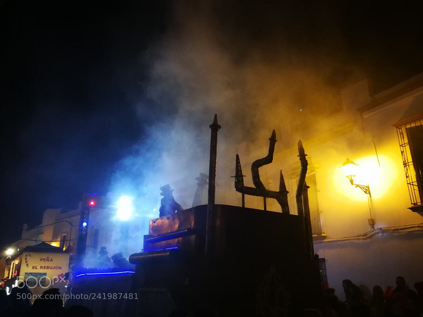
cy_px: 158
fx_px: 330
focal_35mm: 27
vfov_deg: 51.4
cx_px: 212
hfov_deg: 65.3
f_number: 4
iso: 500
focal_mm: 3.95
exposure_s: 1/50
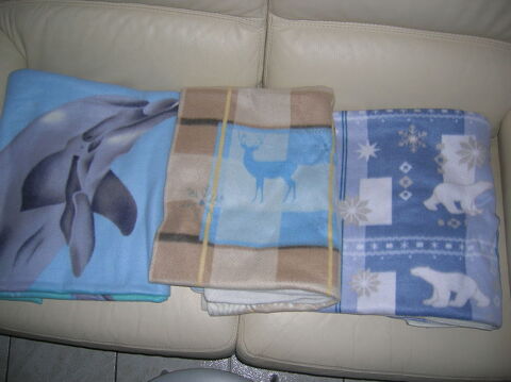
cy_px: 191
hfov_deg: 54.0
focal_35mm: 34
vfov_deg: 41.7
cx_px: 256
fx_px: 501
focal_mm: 5.7
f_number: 2.9
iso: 50
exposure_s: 1/60.1
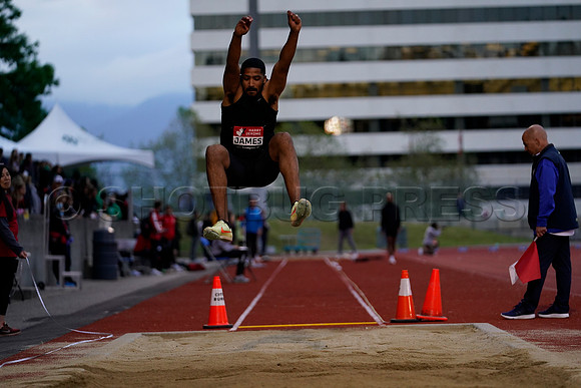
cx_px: 290
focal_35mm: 143
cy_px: 194
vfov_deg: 9.6
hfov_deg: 14.3
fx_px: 2308
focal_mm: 143
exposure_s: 1/1600
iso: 2000
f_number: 2.8
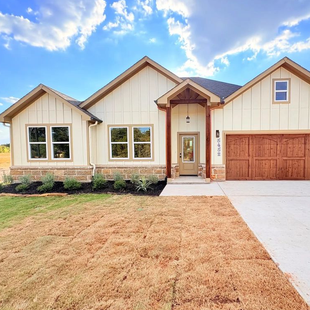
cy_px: 157
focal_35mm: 17
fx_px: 172
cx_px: 181
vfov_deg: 84.0
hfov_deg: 83.3
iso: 40
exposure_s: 1/423
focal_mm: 2.22
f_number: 2.2
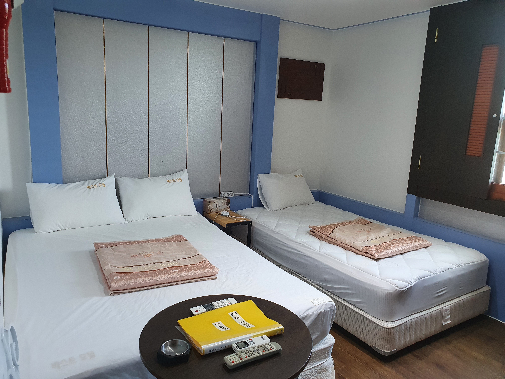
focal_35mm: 26
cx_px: 252
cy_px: 190
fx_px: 379
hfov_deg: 67.3
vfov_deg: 53.1
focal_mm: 4.32
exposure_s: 1/40
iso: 250
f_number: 2.4
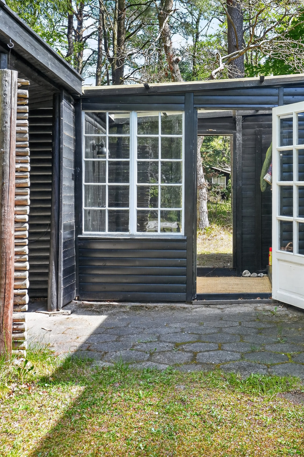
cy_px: 185
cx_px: 217
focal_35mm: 50
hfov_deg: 26.7
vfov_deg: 39.5
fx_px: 634
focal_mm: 33
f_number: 8
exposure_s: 1/25
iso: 400
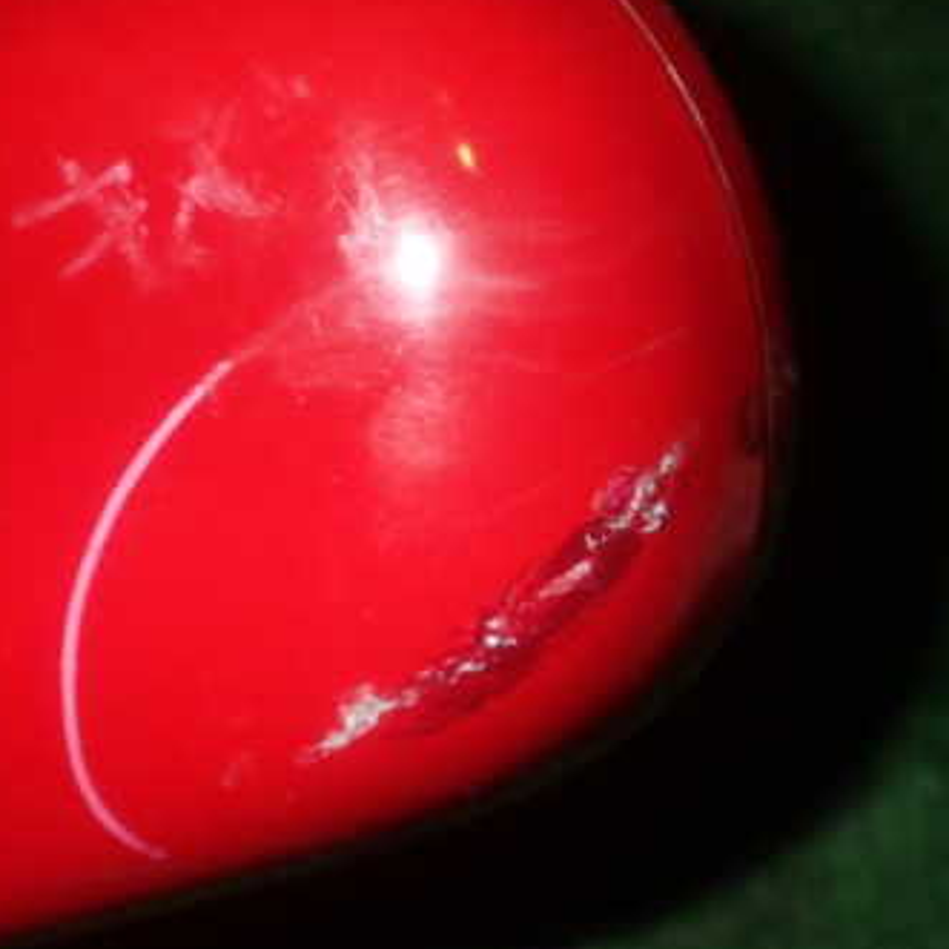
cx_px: 459
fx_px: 1489
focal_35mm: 48
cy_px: 444
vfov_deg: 35.3
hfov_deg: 35.4
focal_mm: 5.4
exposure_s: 1/30
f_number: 6.3
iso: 200
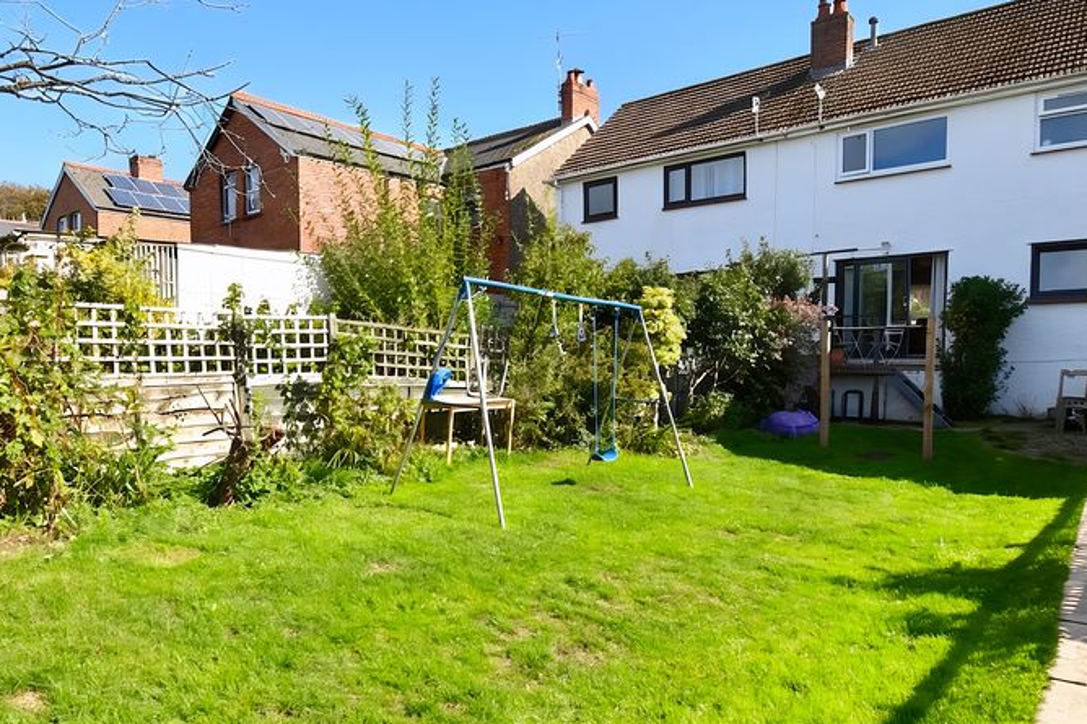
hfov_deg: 76.0
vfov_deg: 55.0
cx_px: 511
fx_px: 694
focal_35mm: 23
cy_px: 398
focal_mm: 10
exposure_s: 1/250
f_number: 8
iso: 110
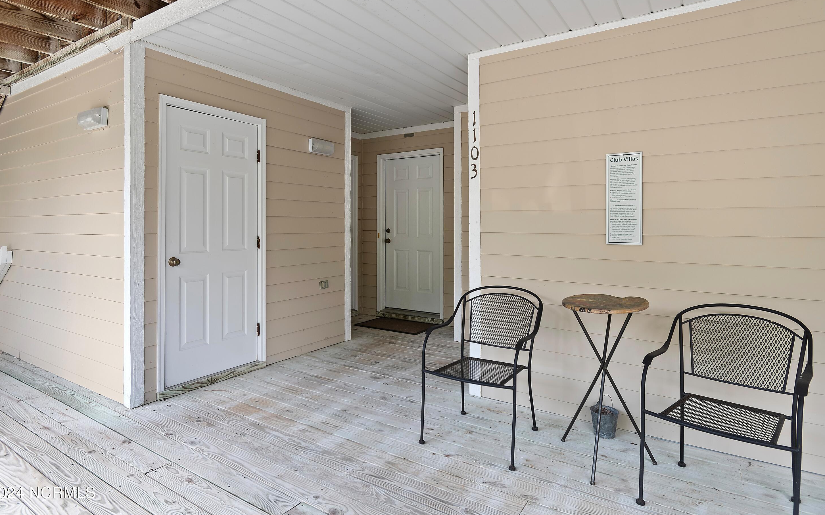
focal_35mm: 20
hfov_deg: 85.0
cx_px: 402
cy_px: 235
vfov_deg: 59.5
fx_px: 450
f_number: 4.8
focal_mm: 13
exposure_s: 1/20
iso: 100
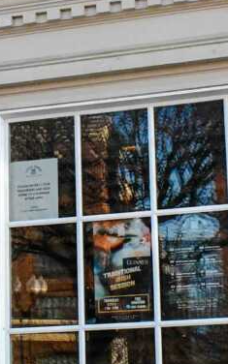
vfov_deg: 17.8
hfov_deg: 11.0
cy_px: 179
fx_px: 1163
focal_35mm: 117
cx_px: -20
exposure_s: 1/640
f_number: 13
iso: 3200
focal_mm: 18
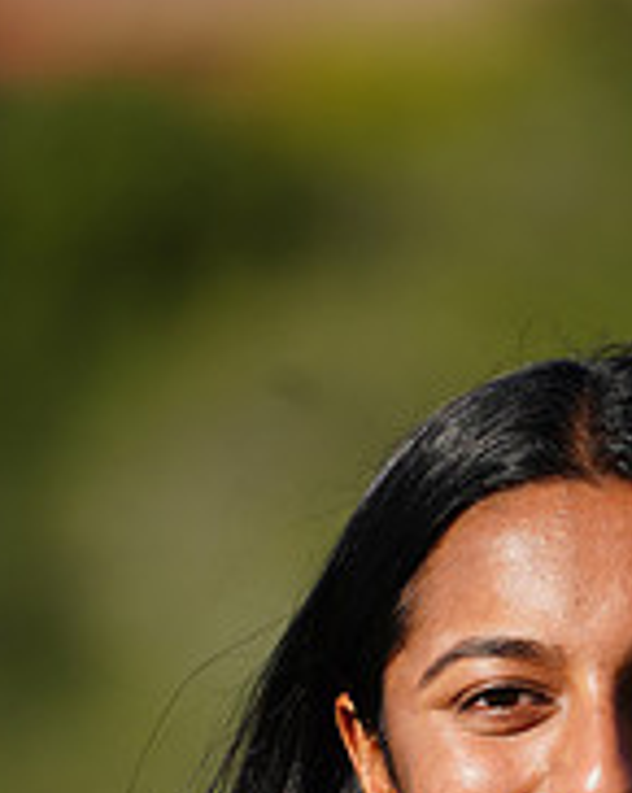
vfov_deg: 1.8
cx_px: 608
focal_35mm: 1055
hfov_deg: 1.5
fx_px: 24729
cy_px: 1181
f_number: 5.6
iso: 100
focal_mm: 352
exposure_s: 1/500
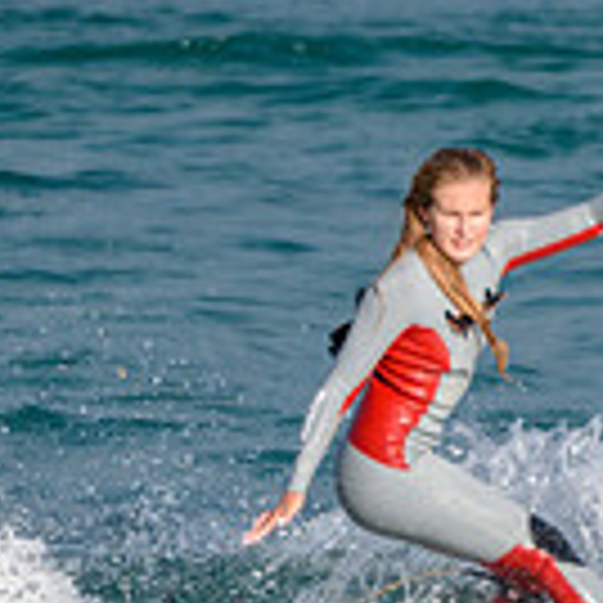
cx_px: 626
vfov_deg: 0.8
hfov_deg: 0.8
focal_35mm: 2100
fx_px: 41387
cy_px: 619
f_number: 5.6
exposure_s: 1/2000
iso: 360
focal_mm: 380
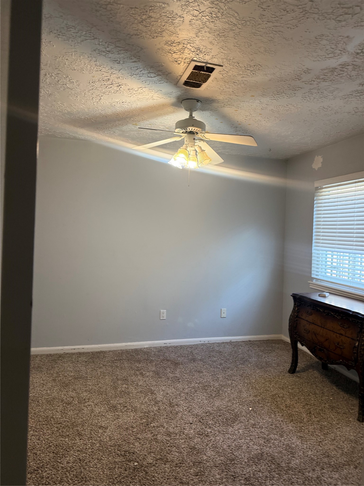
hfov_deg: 56.8
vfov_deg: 71.6
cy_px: 243
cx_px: 182
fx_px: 336
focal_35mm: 24
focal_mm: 6.76
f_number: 1.78
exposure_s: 1/120
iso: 250
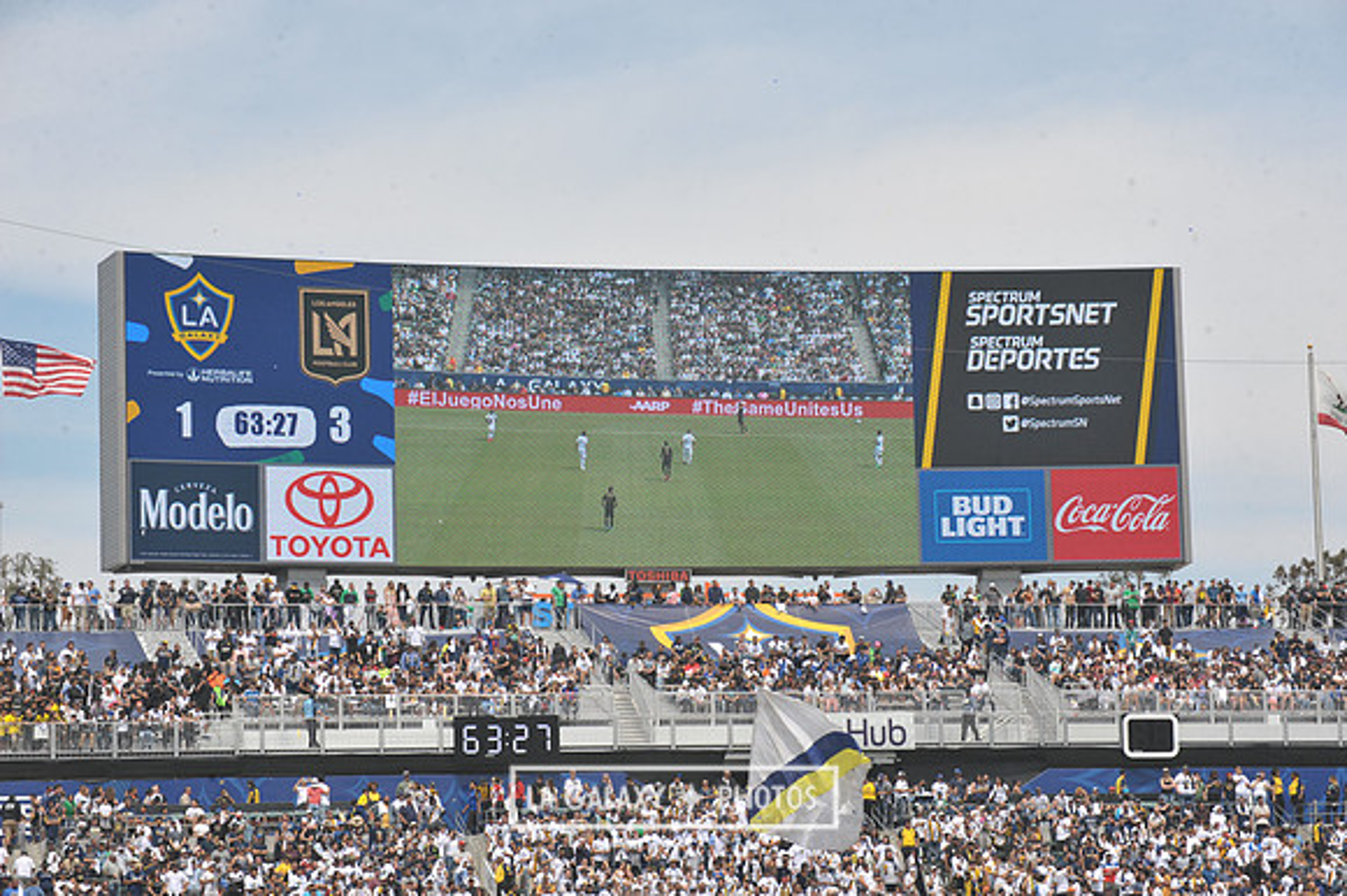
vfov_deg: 11.4
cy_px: 448
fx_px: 4487
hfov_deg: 17.1
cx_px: 674
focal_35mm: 120
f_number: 11
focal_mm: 120
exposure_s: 1/500
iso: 320
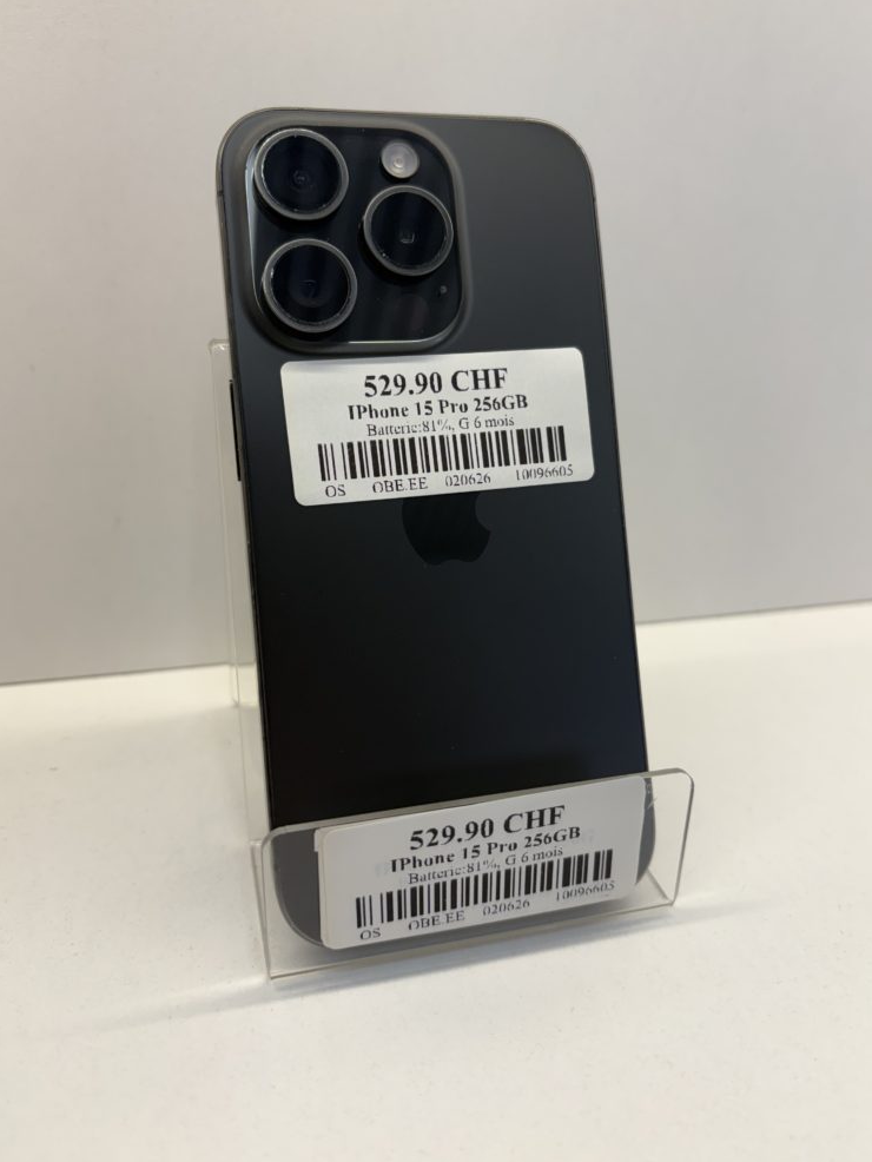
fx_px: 906
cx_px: 431
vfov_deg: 65.3
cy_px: 562
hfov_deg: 51.4
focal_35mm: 27
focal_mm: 5.96
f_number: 1.6
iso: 64
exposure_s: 1/100
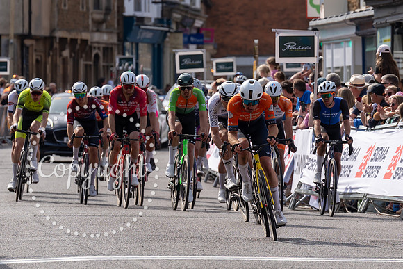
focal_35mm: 377
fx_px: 4219
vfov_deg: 3.6
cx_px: 250
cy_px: 22
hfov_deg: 5.5
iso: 160
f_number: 4.5
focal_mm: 168
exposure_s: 1/1000
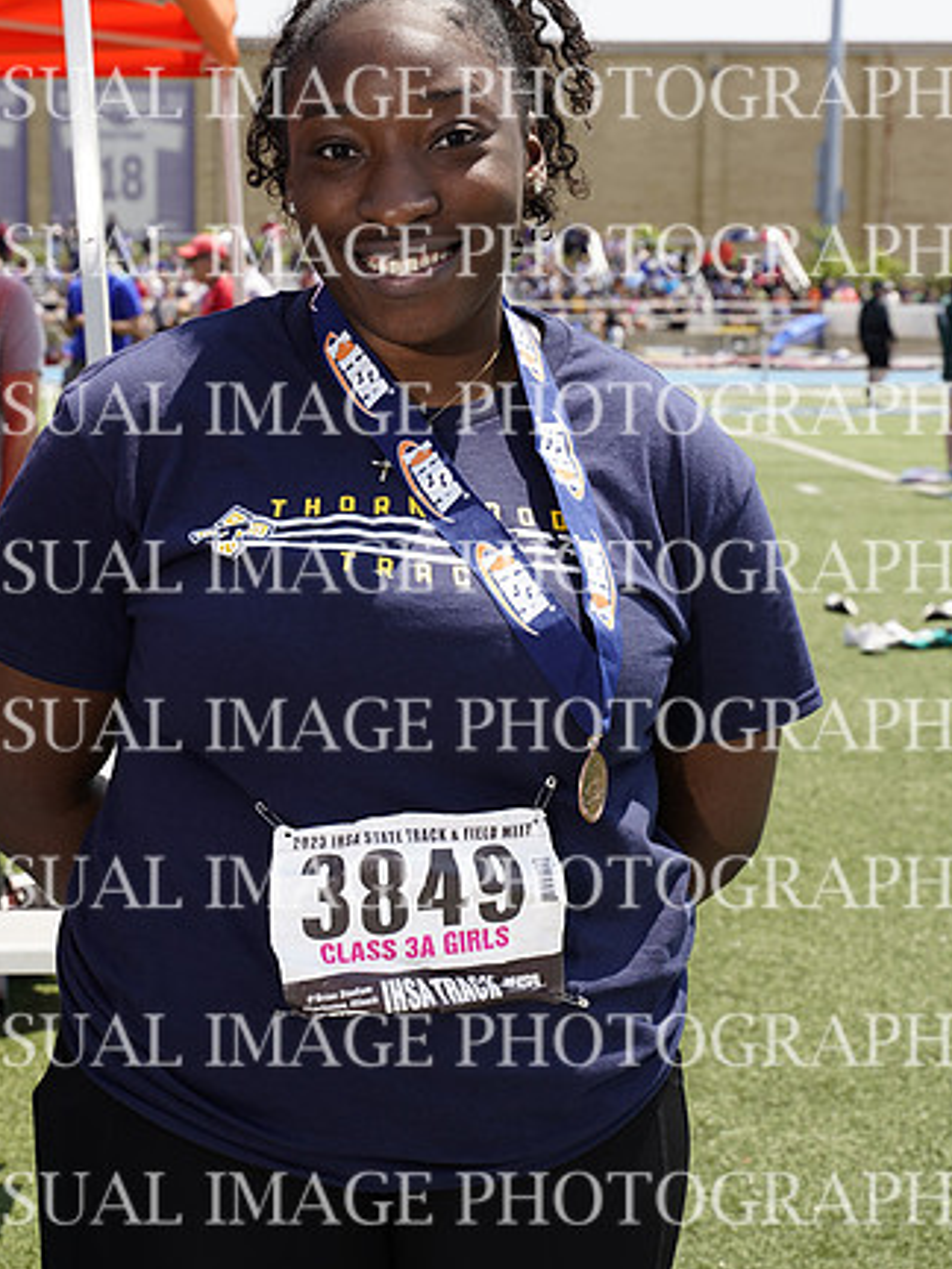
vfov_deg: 27.3
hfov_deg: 20.7
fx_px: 2603
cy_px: 488
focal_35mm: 71
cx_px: 436
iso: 100
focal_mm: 55
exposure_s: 1/160
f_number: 8
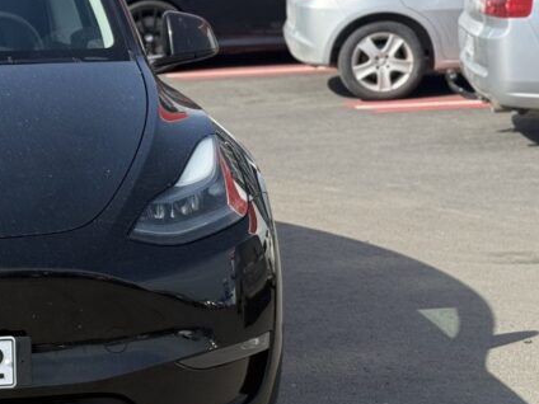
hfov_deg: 16.3
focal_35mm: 116
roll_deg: -0.3
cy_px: 179
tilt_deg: -8.0
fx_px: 1806
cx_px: -90
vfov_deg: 12.8
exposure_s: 1/3226
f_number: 1.78
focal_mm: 6.76
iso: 100
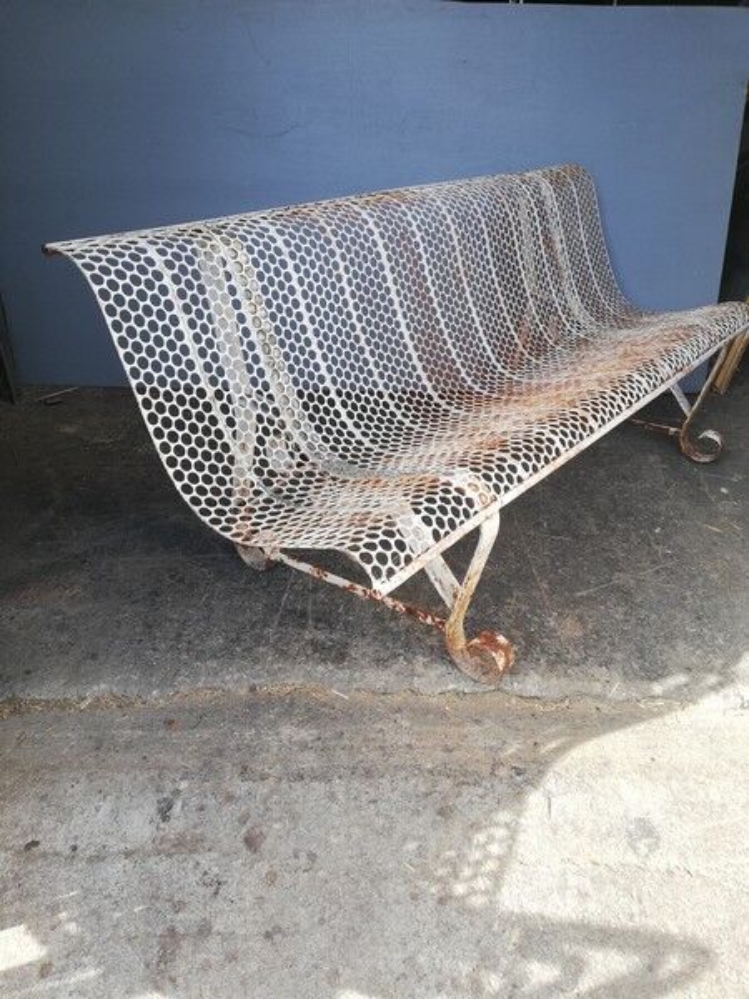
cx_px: 374
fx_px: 750
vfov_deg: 67.3
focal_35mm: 26
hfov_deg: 53.1
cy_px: 500
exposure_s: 1/157
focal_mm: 3.81
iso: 50
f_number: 2.2
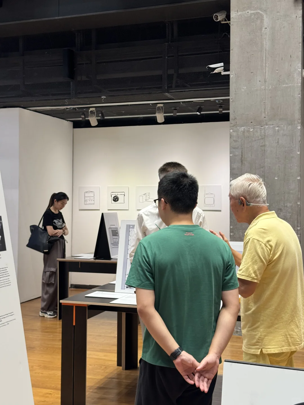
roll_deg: +0.4
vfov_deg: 39.7
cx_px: 152
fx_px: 562
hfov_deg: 30.3
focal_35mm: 48
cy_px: 202
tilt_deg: +0.8
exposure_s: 1/105
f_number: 1.78
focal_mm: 6.76
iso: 100
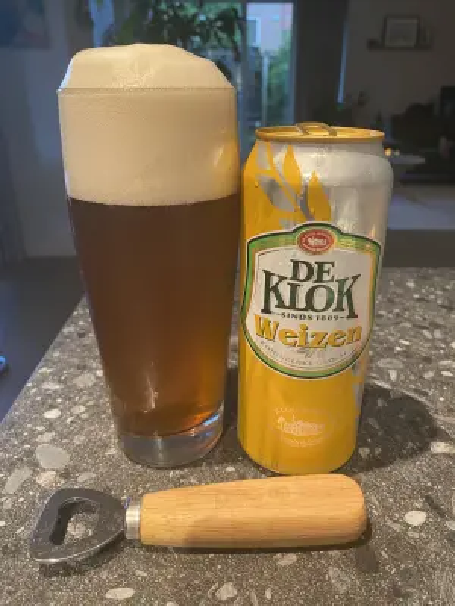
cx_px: 228
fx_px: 456
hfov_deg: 53.1
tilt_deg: -23.2
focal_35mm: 26
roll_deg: +1.1
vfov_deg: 67.3
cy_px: 303
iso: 320
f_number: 1.8
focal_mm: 4.25
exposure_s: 1/50
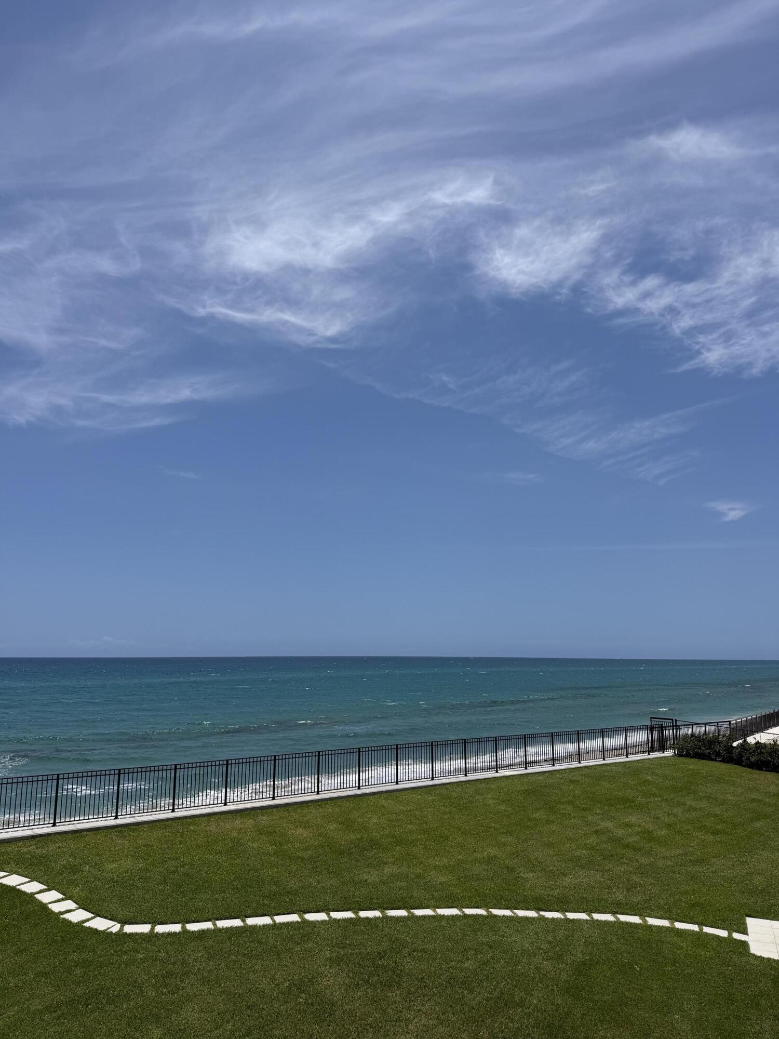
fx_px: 720
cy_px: 520
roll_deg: -0.1
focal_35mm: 24
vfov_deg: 71.6
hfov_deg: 56.8
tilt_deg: +10.4
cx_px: 390
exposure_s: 1/10309
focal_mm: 6.76
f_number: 1.78
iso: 80
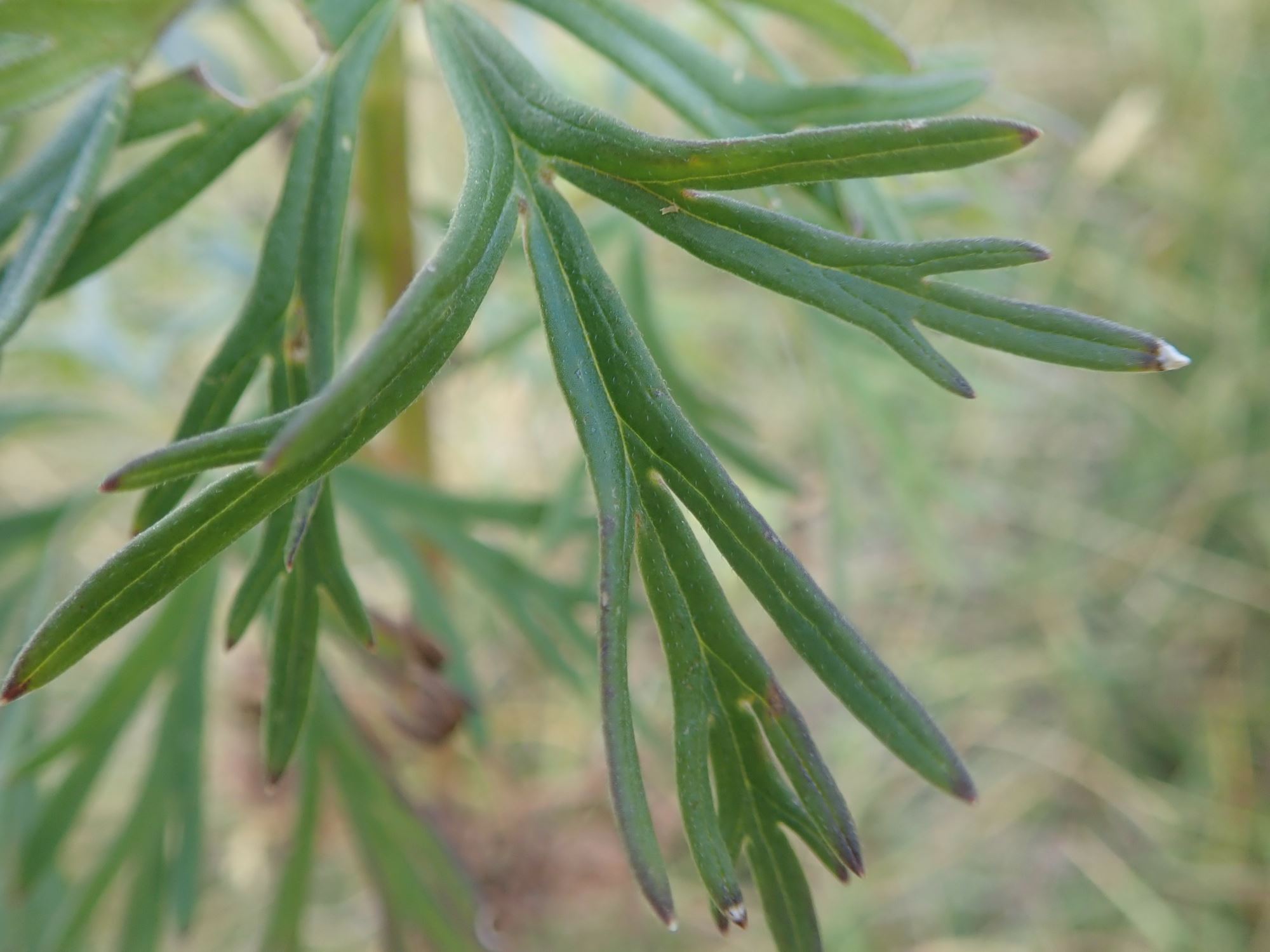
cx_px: 635
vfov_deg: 46.8
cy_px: 476
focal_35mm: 30
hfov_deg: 60.0
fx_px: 1101
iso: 160
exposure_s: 1/125
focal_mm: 5.5
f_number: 2.3
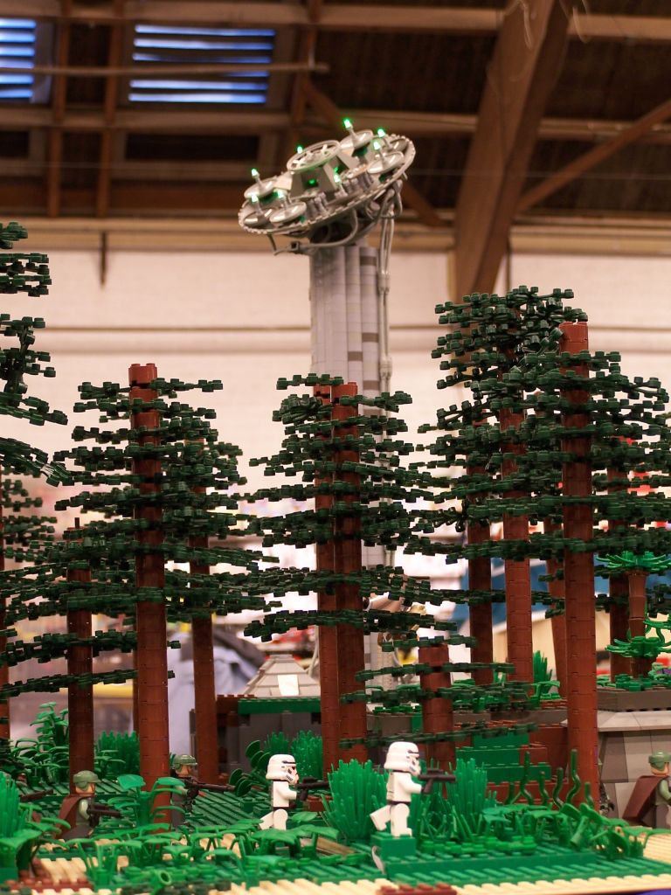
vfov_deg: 23.8
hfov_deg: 18.0
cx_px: 336
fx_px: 2119
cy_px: 448
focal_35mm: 82
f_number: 3.2
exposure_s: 1/2
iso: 80
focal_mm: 13.7
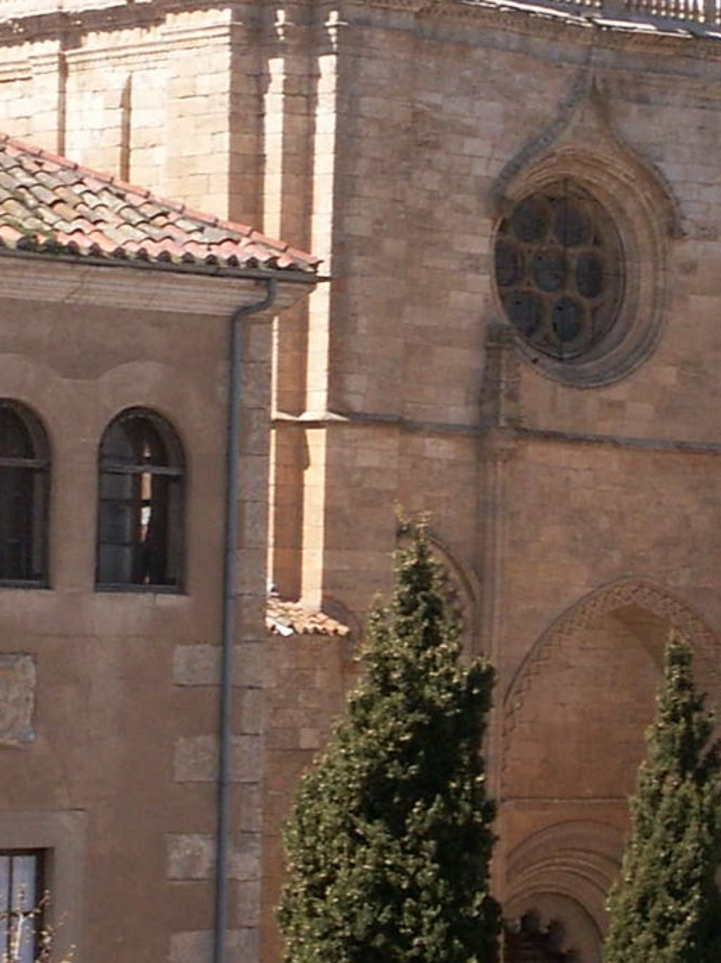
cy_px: 200
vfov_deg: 11.5
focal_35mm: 171
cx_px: 303
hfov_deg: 8.7
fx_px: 4753
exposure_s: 1/125
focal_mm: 9.7
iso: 50
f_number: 7.1
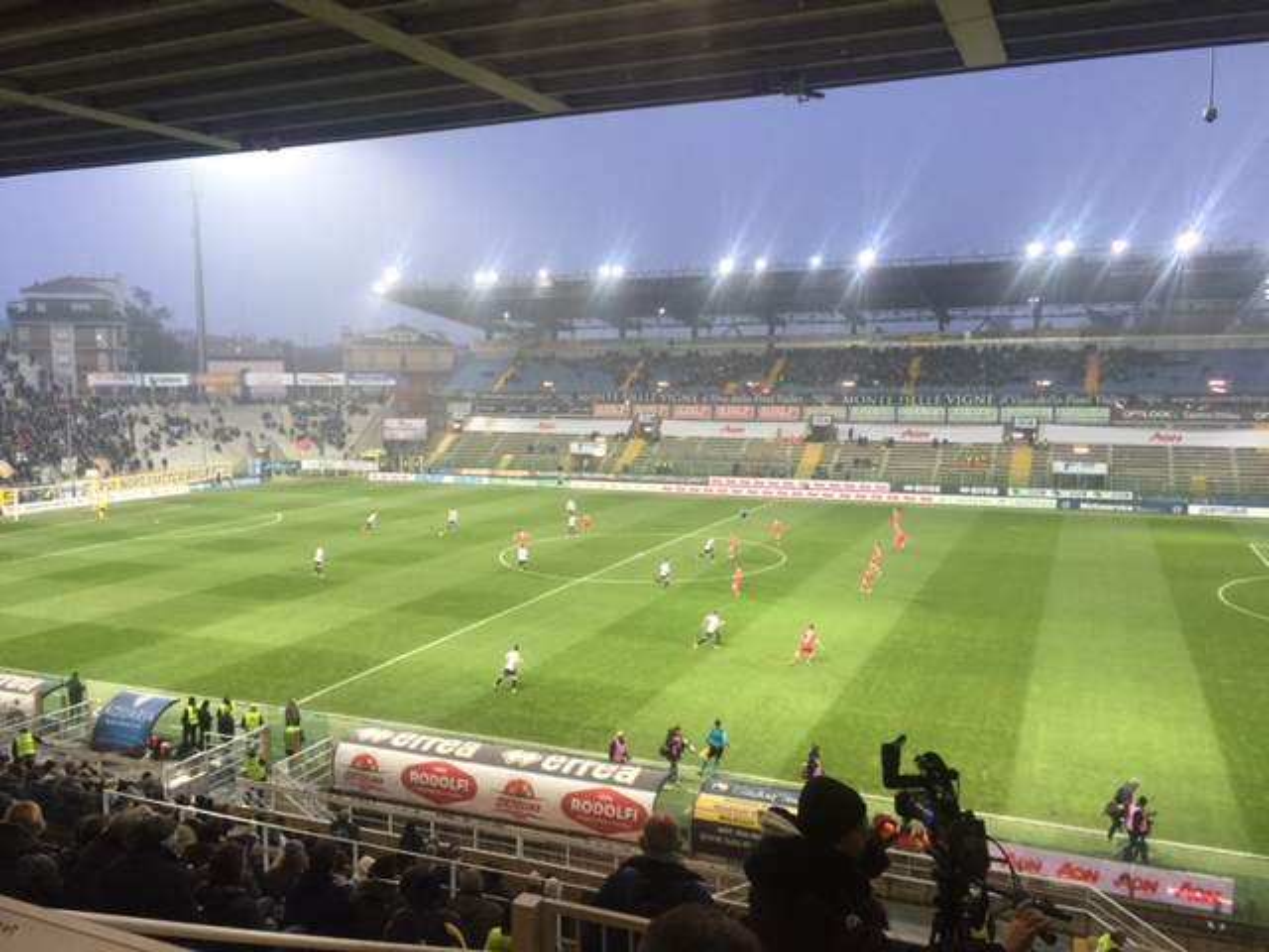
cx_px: 634
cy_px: 476
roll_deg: +3.4
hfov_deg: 61.7
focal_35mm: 29
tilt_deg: -4.1
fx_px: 1063
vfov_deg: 48.2
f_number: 2.2
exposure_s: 1/33
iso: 40
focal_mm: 4.15
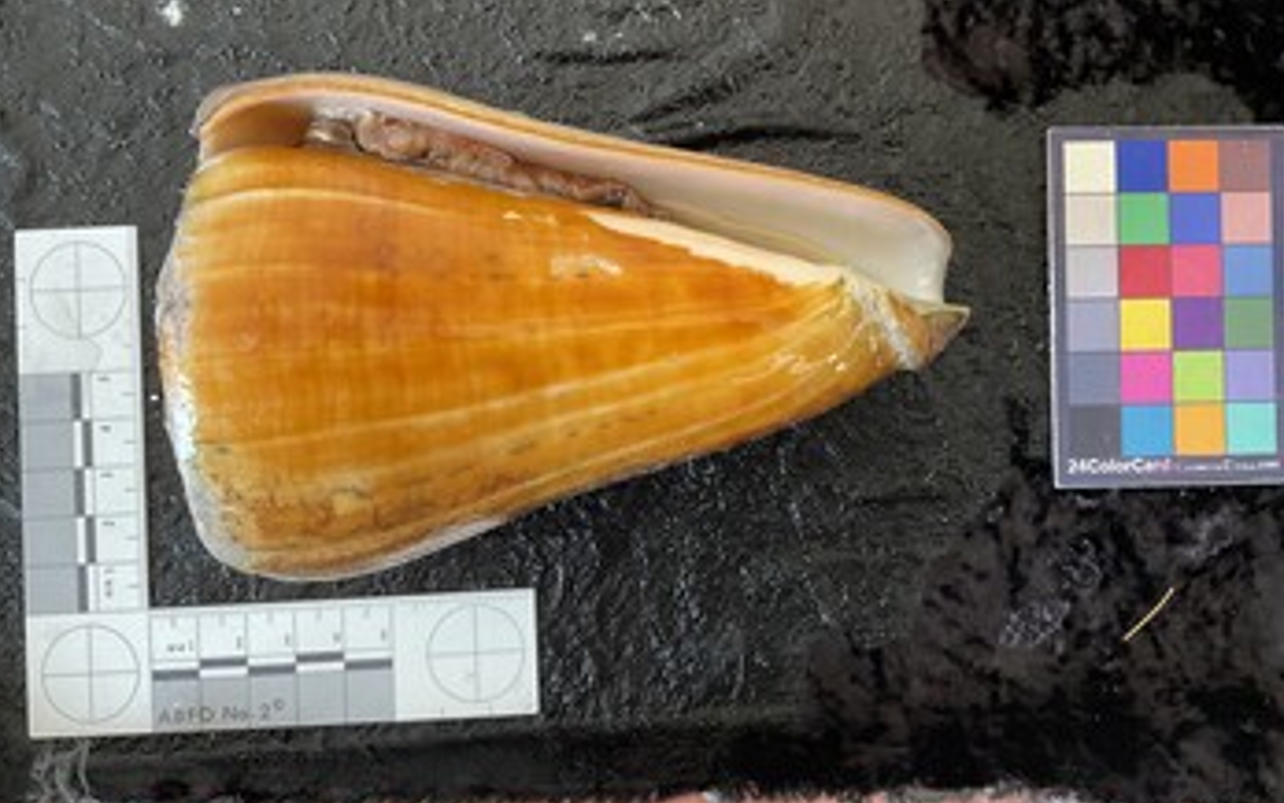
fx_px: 1085
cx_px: 644
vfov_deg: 40.6
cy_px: 361
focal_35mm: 31
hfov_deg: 61.2
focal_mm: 3
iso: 125
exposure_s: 1/60
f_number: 1.8
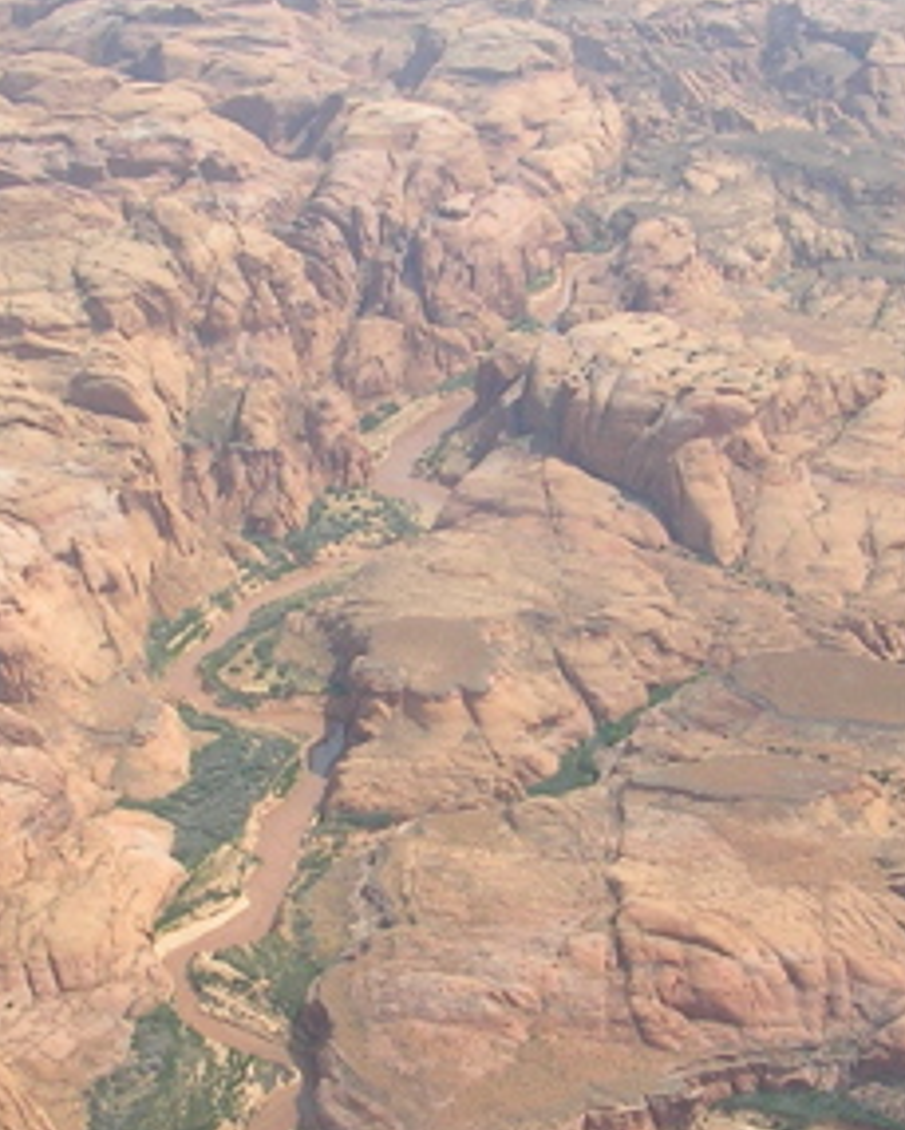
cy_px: 581
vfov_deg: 23.0
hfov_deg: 18.5
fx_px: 2777
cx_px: 502
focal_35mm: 83
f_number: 5.6
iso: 50
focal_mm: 5.8
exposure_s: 1/207
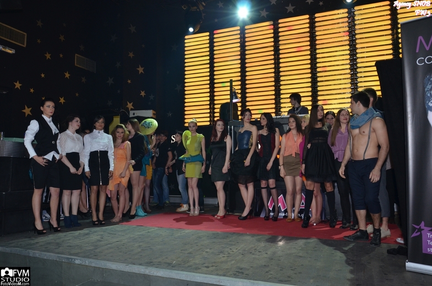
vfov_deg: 47.7
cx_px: 216
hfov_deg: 67.5
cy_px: 143
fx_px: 323
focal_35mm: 27
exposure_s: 1/60
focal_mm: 18
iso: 500
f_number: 6.3
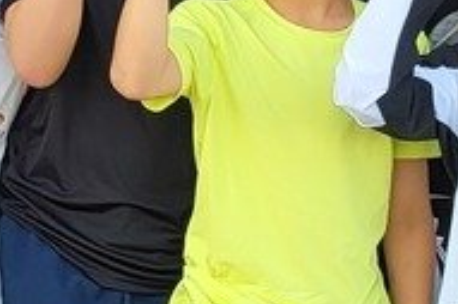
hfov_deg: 10.8
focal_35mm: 183
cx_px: -240
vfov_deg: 7.4
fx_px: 2326
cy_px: -22
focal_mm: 5
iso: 40
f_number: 1.8
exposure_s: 1/309
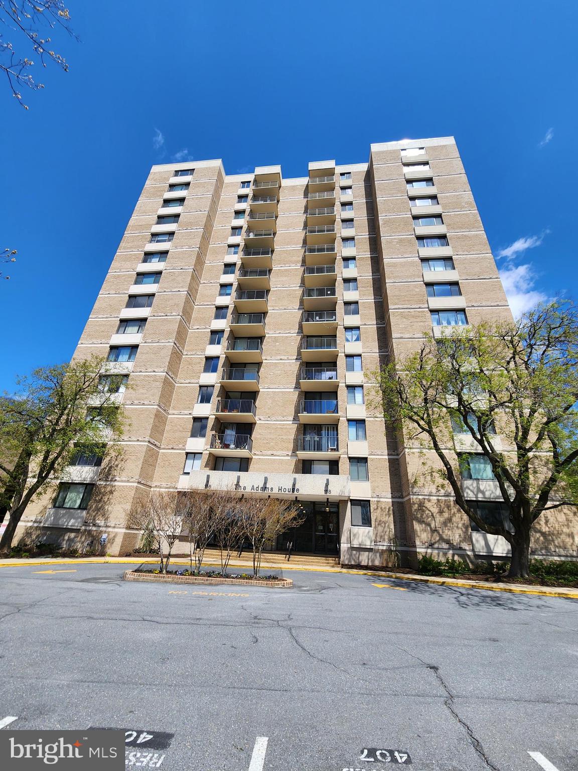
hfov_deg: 89.9
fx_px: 289
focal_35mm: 13
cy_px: 386
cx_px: 289
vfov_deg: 106.2
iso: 50
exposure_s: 1/1576
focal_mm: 2.2
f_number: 2.2
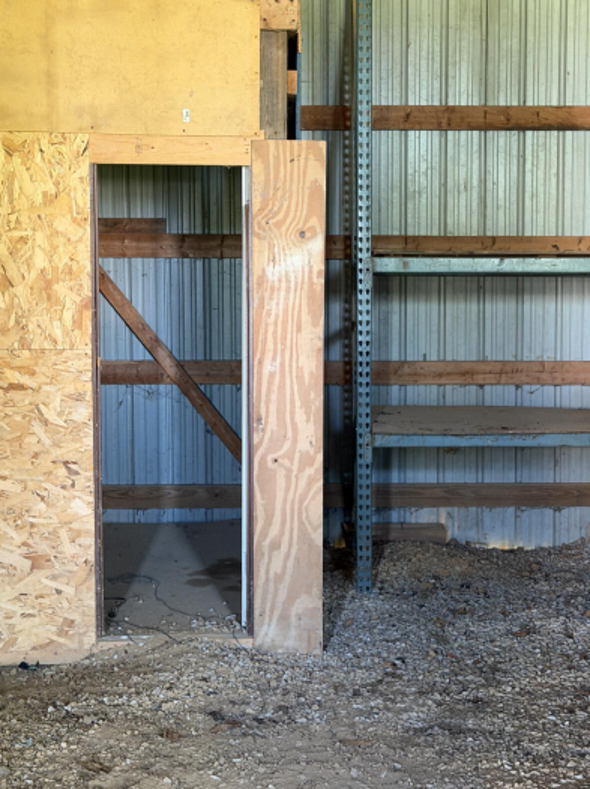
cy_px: 388
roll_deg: -0.1
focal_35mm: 61
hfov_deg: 24.0
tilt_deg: -4.4
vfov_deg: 31.7
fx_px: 1388
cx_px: 347
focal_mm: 6.76
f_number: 1.78
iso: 320
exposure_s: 1/40
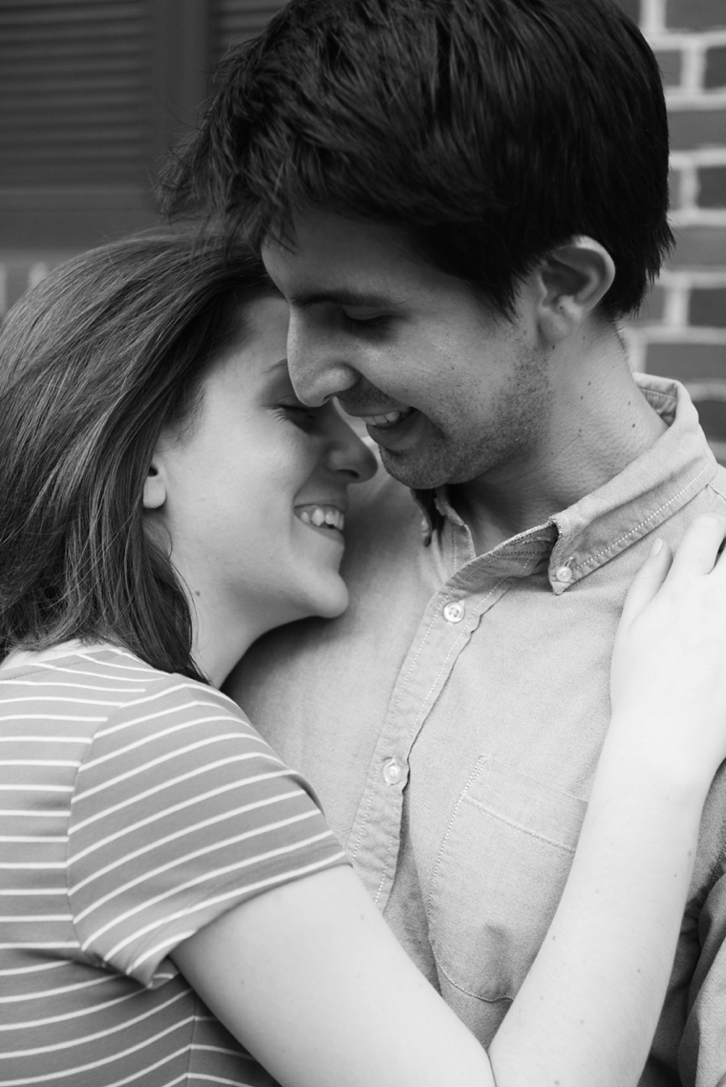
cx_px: 363
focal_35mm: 62
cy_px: 544
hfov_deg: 21.9
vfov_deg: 32.4
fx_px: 1873
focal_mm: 62
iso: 640
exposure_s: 1/125
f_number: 3.5
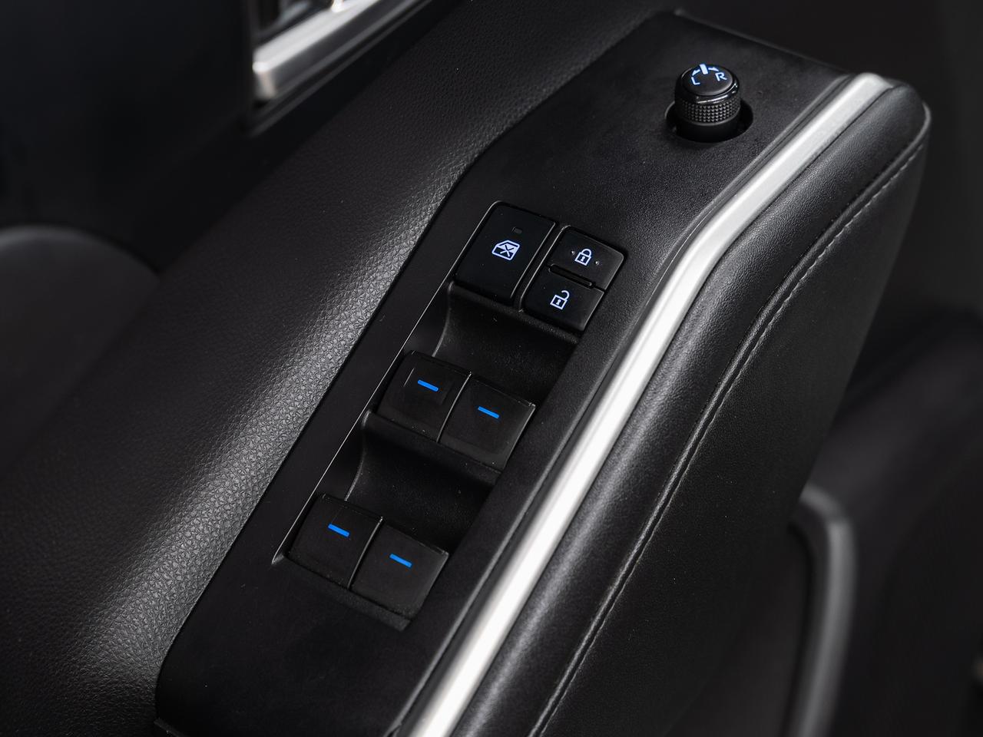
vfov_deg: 17.6
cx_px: 545
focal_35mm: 84
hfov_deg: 23.3
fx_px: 2386
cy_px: 354
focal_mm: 70
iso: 100
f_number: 5.6
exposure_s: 1/2
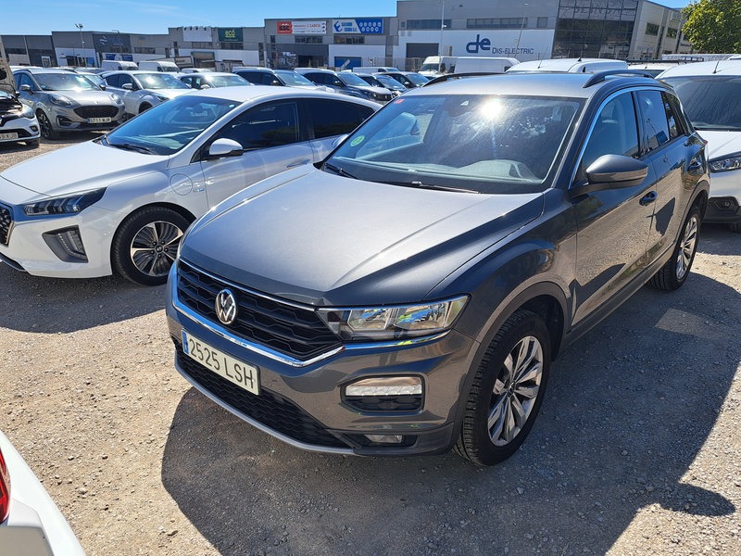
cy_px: 278
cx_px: 370
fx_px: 514
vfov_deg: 56.8
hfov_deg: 71.6
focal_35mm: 24
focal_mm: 5.23
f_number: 1.8
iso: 50
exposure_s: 1/1393
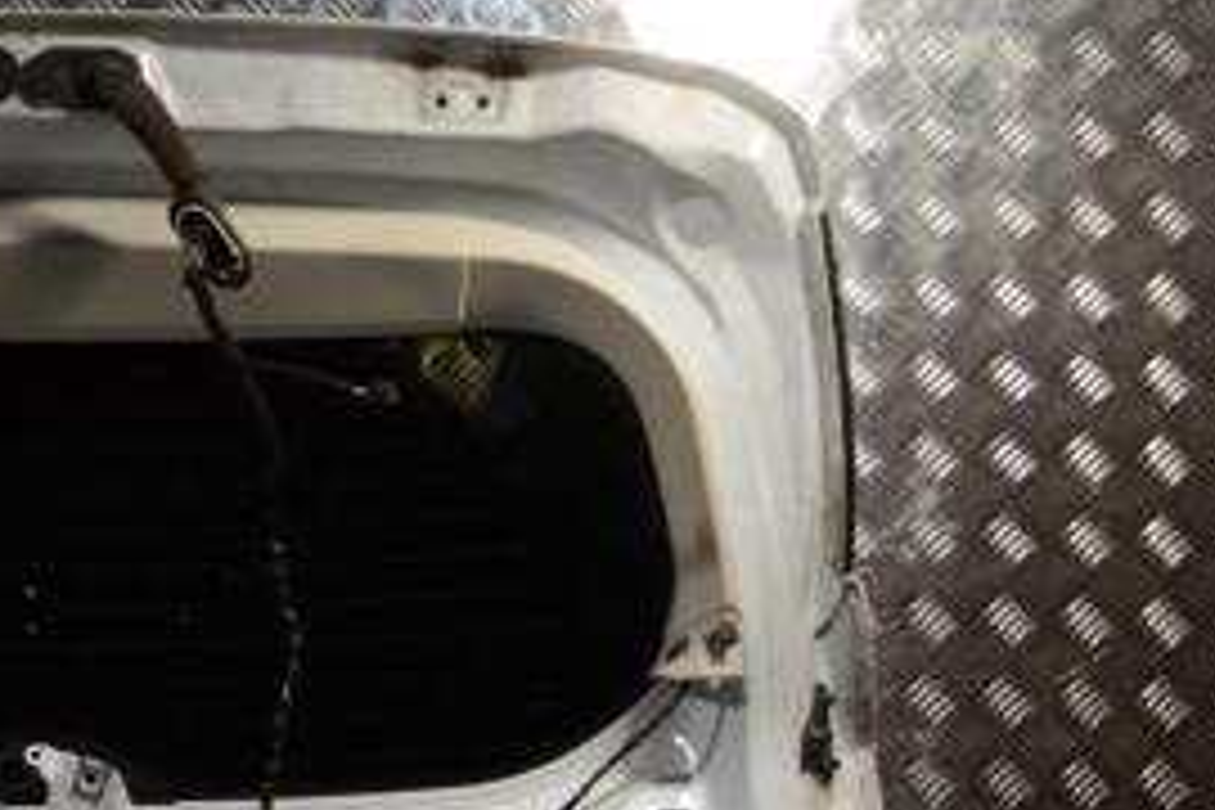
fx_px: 3375
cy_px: 742
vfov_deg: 13.6
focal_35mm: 100
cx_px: 4
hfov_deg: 19.8
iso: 100
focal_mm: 30
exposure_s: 1/80
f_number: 4.5
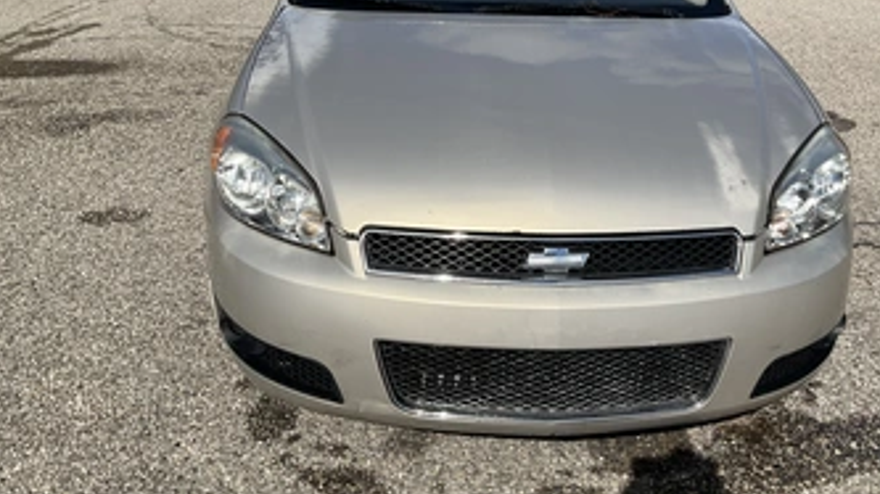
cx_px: 513
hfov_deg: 52.6
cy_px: 143
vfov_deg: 30.8
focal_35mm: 38
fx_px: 886
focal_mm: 3
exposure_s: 1/3125
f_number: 1.8
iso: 25
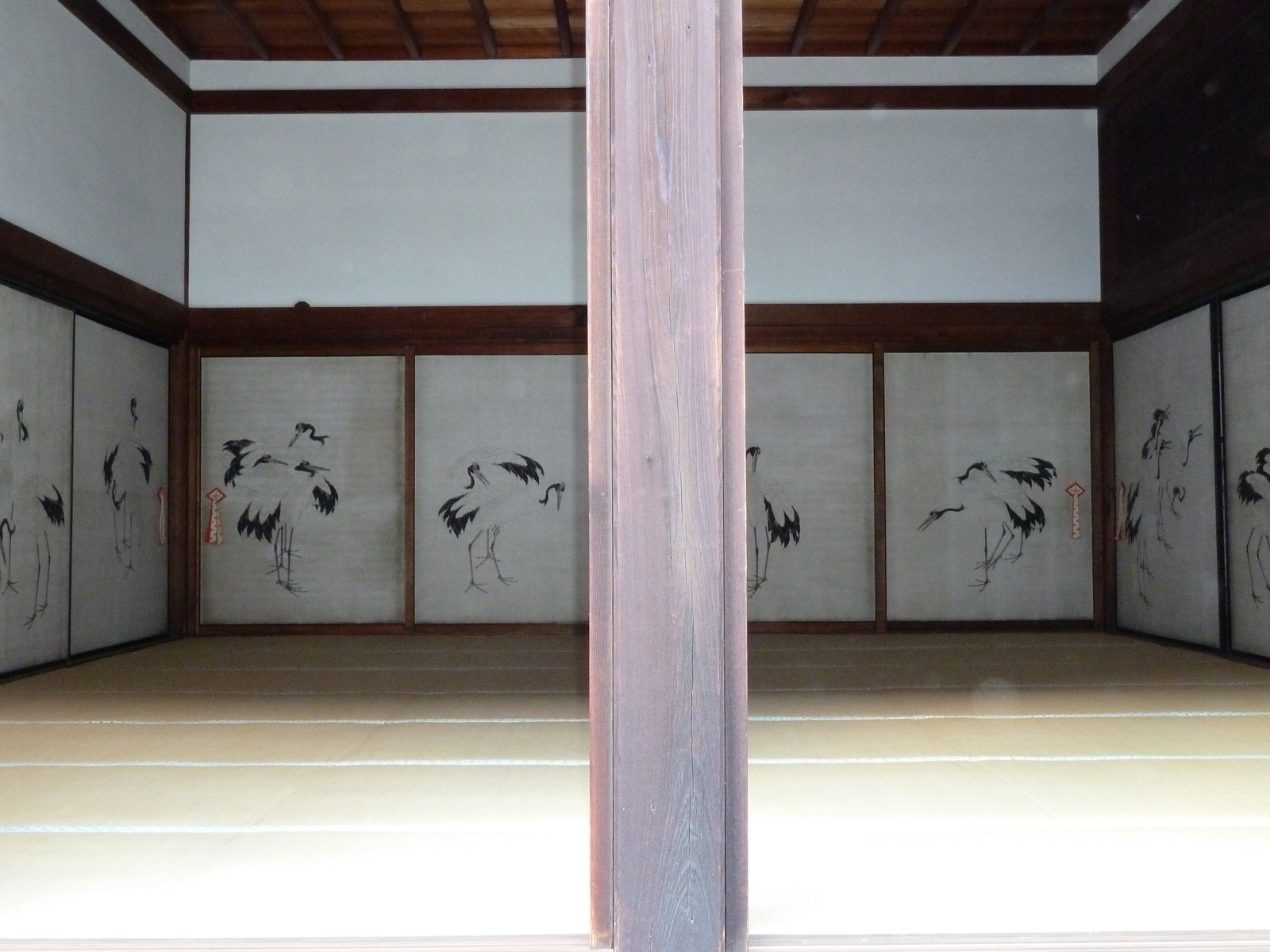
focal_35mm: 40
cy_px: 476
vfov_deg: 36.0
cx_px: 635
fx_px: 1468
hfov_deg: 46.8
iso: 500
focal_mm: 6.5
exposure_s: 1/30
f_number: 3.6
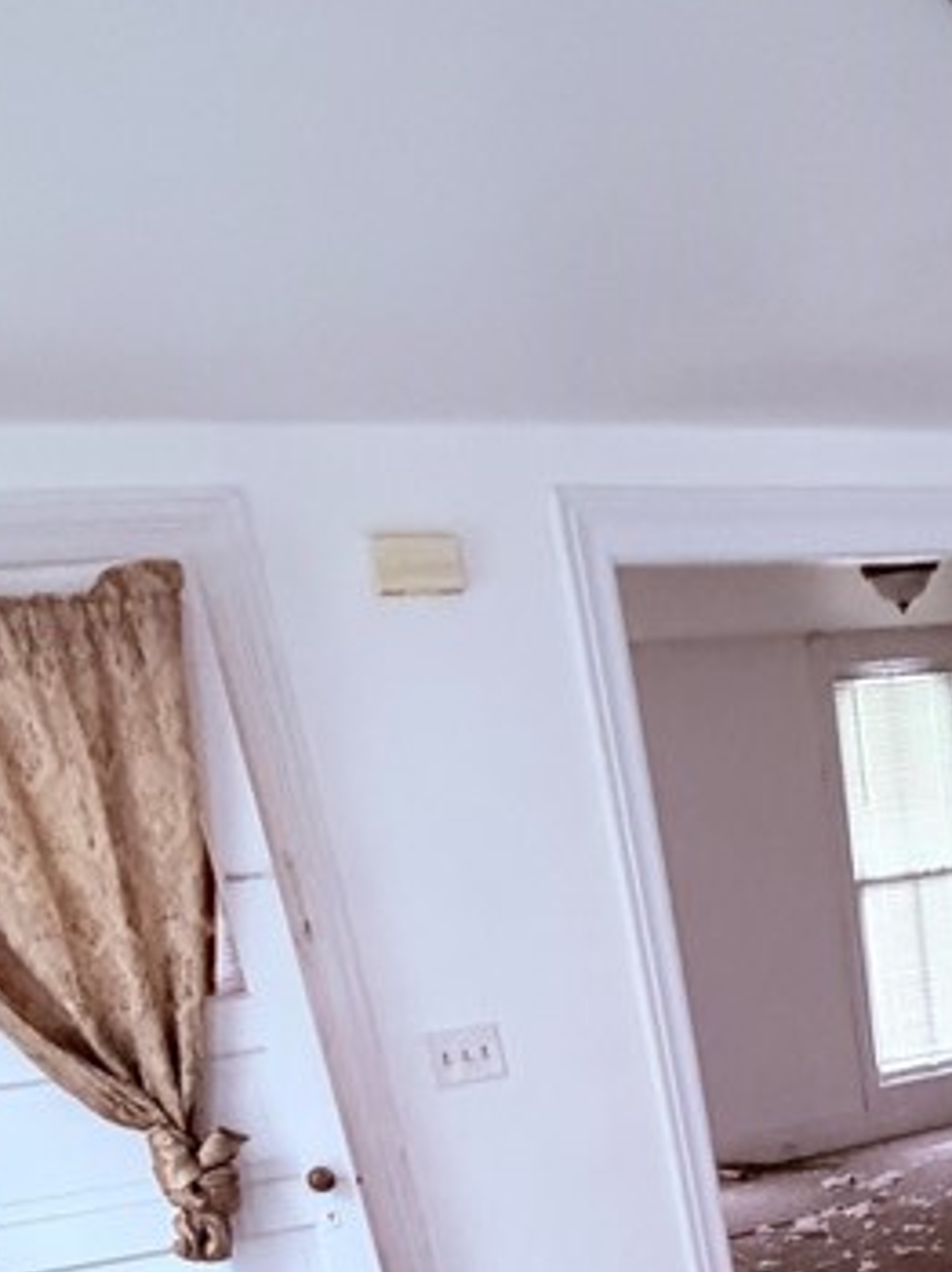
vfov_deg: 35.9
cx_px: 879
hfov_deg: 33.1
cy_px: 1519
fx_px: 1505
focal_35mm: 41
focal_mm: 2.22
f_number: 2.2
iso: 640
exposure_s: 1/60
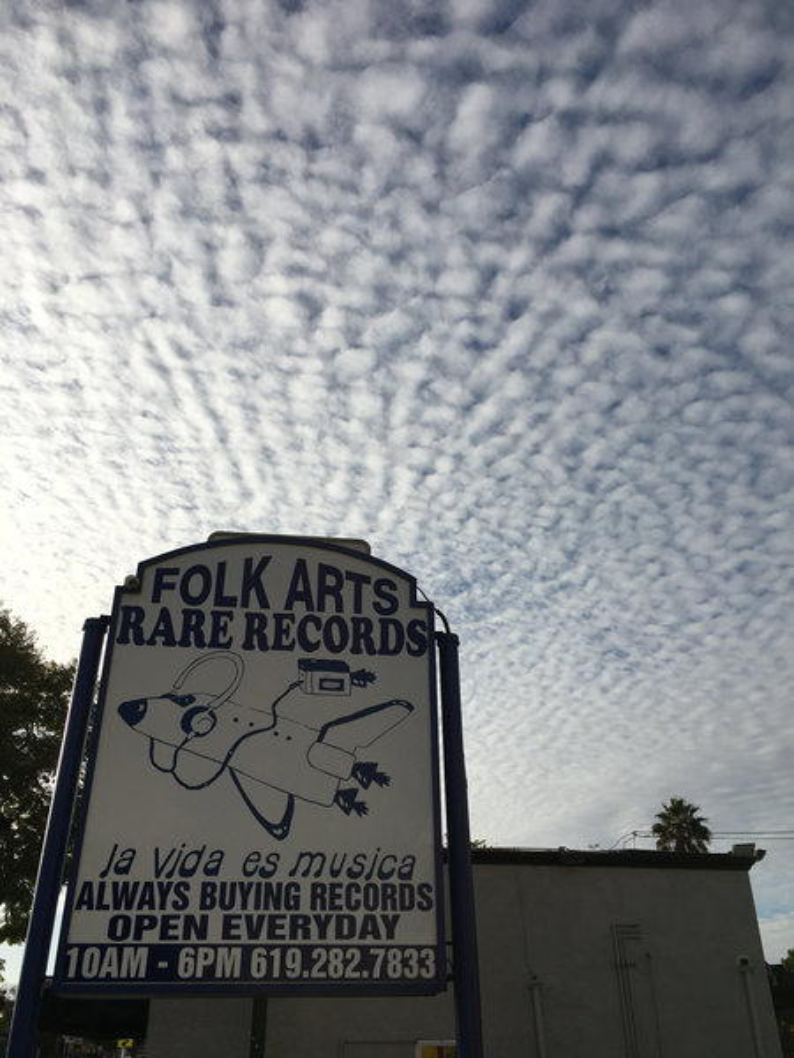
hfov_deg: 48.2
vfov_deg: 61.7
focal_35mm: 29
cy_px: 529
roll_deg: +0.7
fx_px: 887
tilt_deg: +32.0
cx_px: 397
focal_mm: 4.15
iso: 25
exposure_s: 1/3344
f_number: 2.2
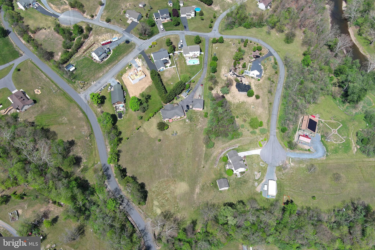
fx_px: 302
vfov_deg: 45.0
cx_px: 188
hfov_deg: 63.7
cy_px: 125
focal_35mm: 29
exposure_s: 1/1029
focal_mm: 10.57
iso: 100
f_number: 2.8
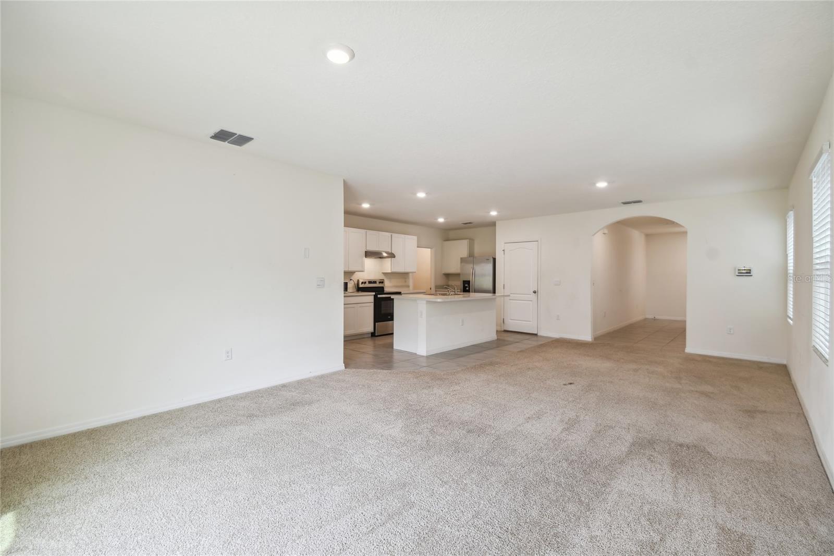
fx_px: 347
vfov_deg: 77.3
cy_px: 278
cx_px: 417
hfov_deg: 100.4
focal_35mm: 15
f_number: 7.1
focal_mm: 10
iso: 100
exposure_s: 1/25
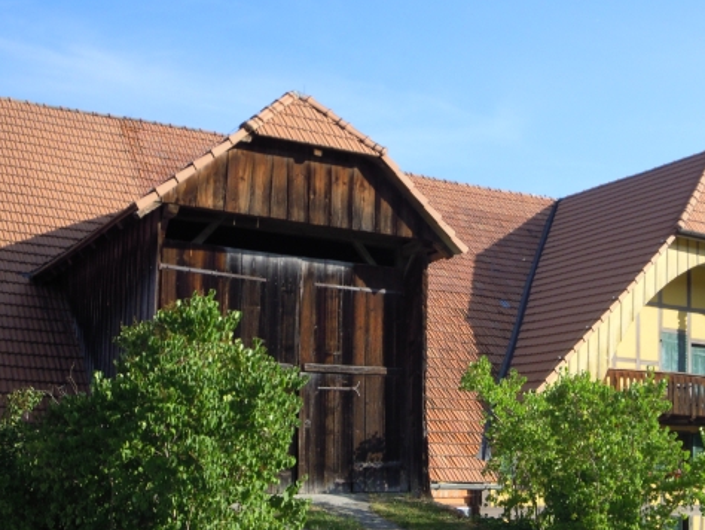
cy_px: 415
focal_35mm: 54
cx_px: 529
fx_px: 1100
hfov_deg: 34.8
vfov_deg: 26.6
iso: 100
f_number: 2.8
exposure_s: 1/800
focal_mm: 5.7
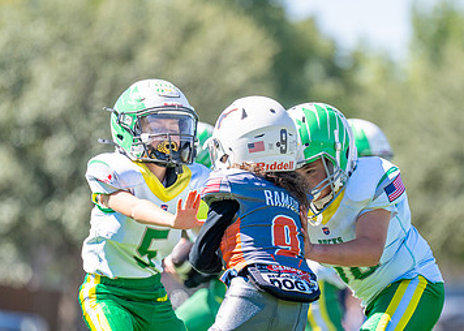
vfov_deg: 3.5
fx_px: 5480
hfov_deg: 4.8
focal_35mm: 416
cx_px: 300
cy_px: 213
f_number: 2.8
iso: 160
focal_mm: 200
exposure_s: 1/2000
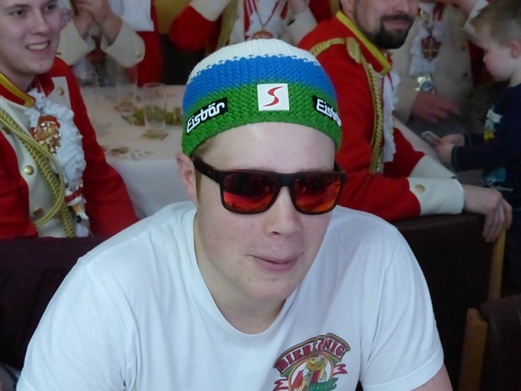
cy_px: 196
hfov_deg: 29.4
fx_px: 994
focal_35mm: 66
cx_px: 260
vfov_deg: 22.3
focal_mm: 11.9
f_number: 2.8
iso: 1600
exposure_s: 1/125
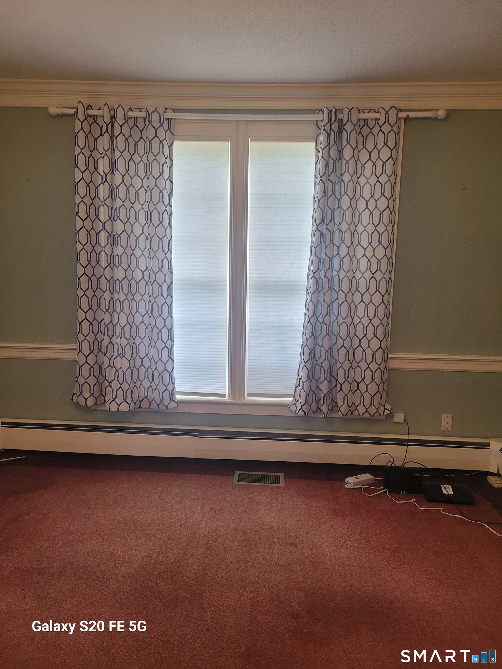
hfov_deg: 53.1
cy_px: 334
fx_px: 503
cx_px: 251
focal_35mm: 26
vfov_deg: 67.3
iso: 160
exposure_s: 1/120
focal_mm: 5.4
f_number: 1.8
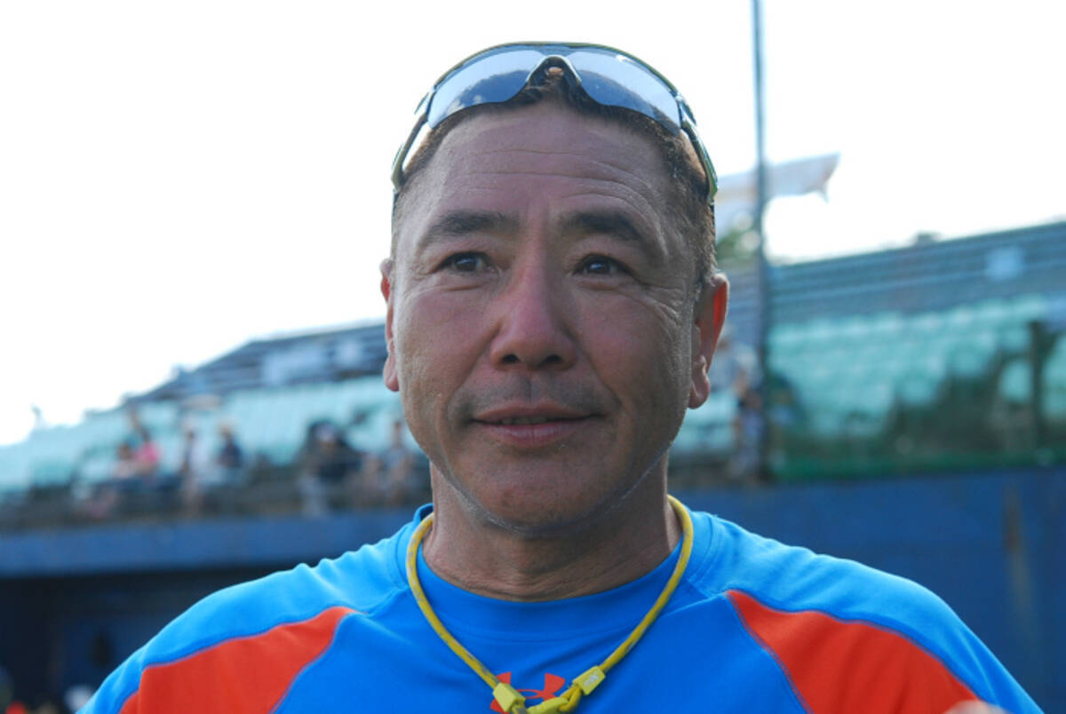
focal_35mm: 90
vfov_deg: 15.2
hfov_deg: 22.6
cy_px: 357
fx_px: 2669
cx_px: 533
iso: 400
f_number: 6.3
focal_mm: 60
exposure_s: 1/500
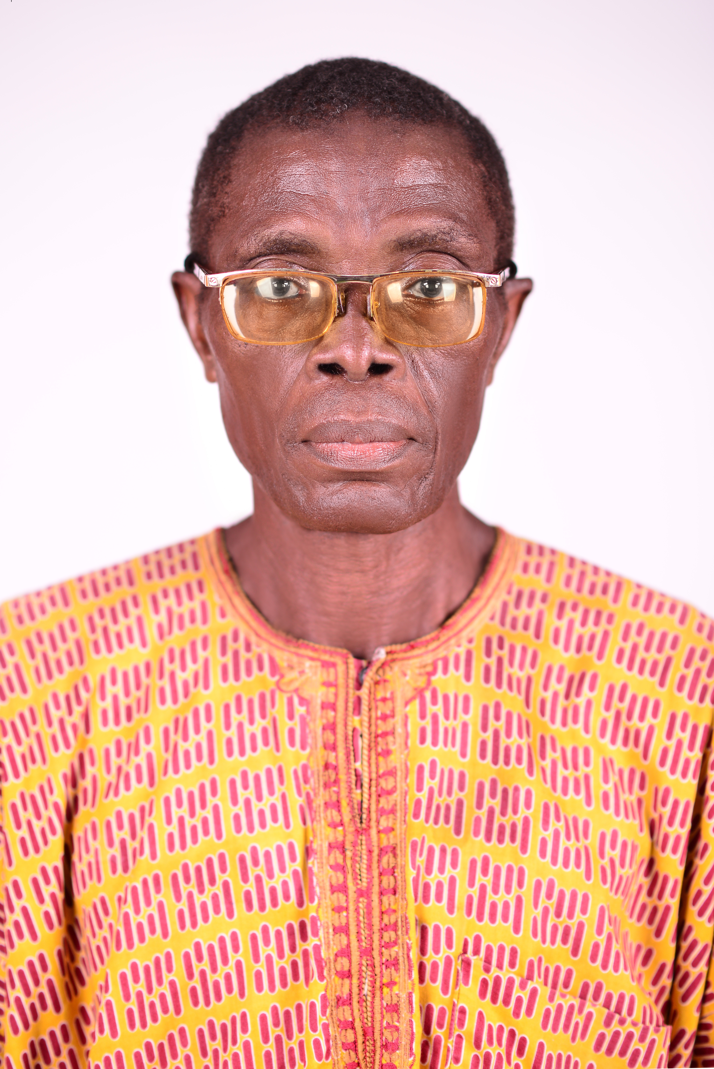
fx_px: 2527
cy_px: 534
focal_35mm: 85
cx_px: 357
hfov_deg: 16.1
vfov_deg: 23.9
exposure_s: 1/125
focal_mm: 85
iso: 200
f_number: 2
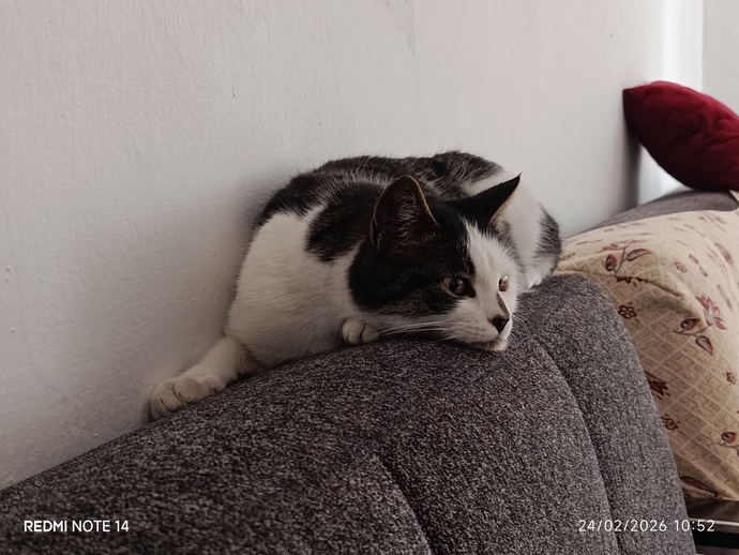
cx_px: 370
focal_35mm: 64
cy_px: 278
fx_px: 1367
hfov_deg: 30.3
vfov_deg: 22.9
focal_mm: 5.24
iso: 1076
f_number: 1.7
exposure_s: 1/33.3
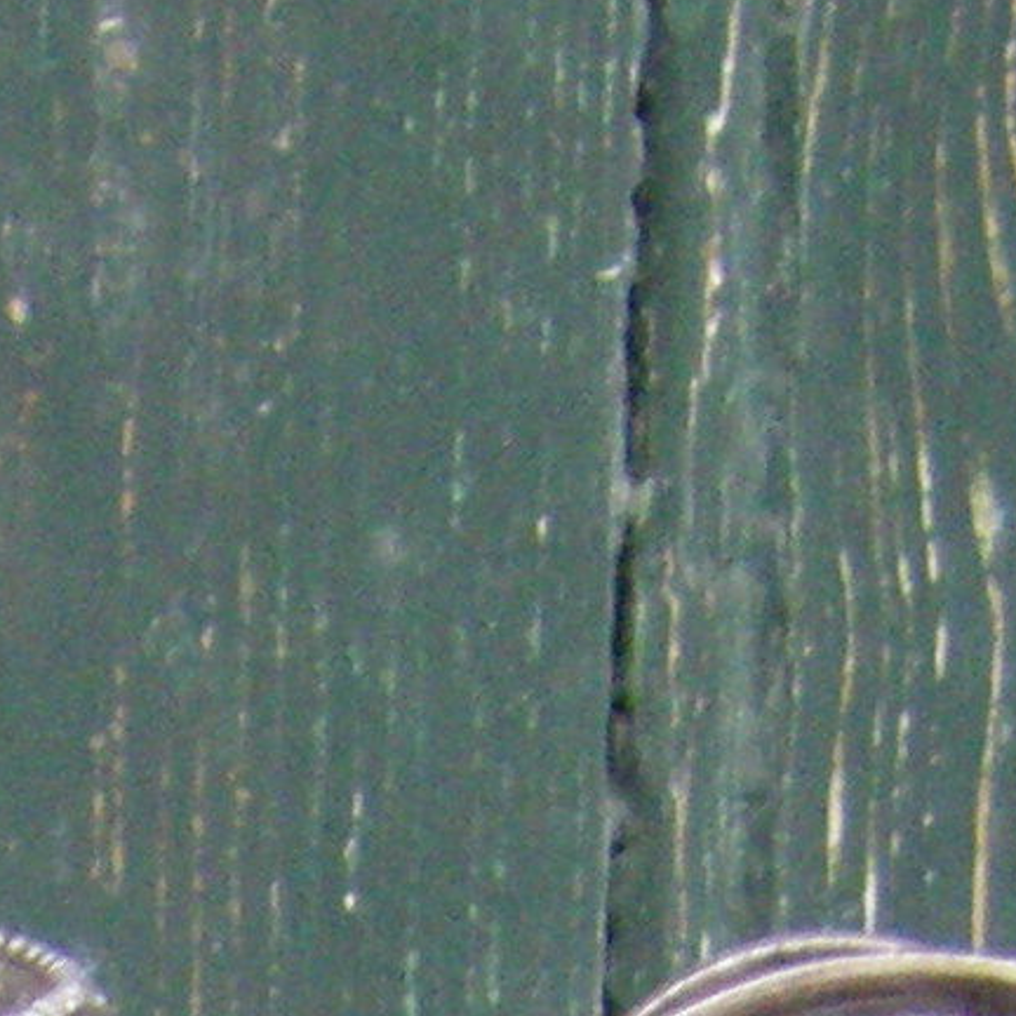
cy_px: 2766
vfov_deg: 6.4
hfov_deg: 6.8
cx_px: -421
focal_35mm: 254
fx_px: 8434
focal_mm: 6.3
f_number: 3.5
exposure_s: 1/50
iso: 400
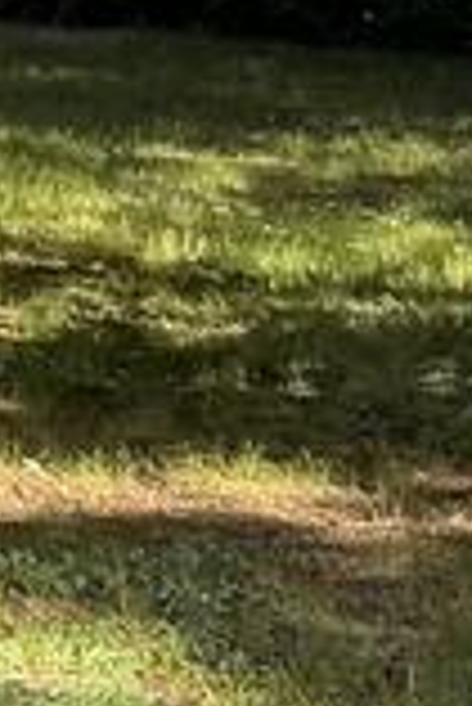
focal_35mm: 229
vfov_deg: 8.8
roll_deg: -0.3
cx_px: -1919
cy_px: -225
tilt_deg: -0.7
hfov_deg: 4.9
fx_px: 4493
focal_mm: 6.76
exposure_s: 1/1653
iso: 100
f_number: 1.78
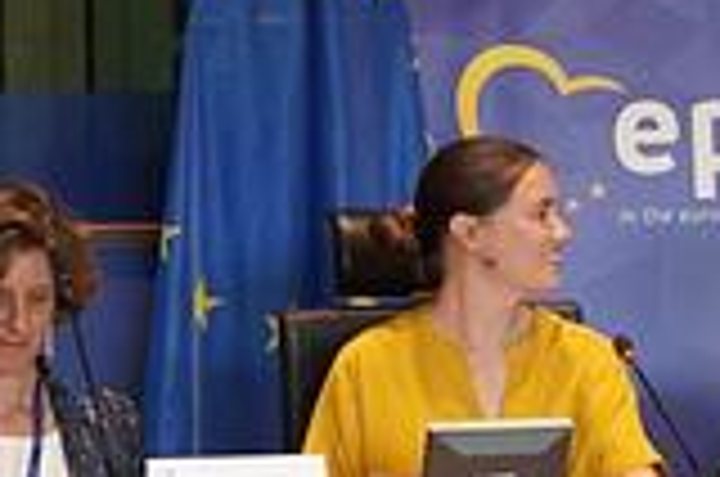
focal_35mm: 175
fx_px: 3493
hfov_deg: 11.7
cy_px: 189
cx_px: 540
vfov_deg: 7.8
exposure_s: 1/160
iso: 5000
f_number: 5.6
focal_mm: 70
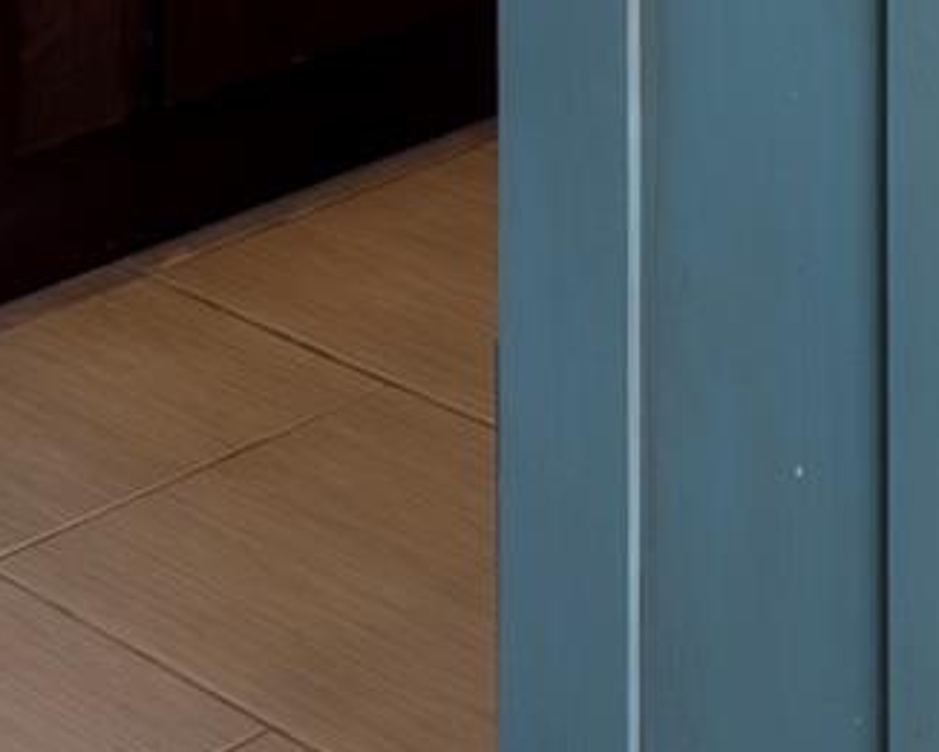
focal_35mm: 118
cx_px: 1466
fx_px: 3280
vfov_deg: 10.7
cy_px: -1189
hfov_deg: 15.0
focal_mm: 20
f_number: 10
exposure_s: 1/5
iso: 640
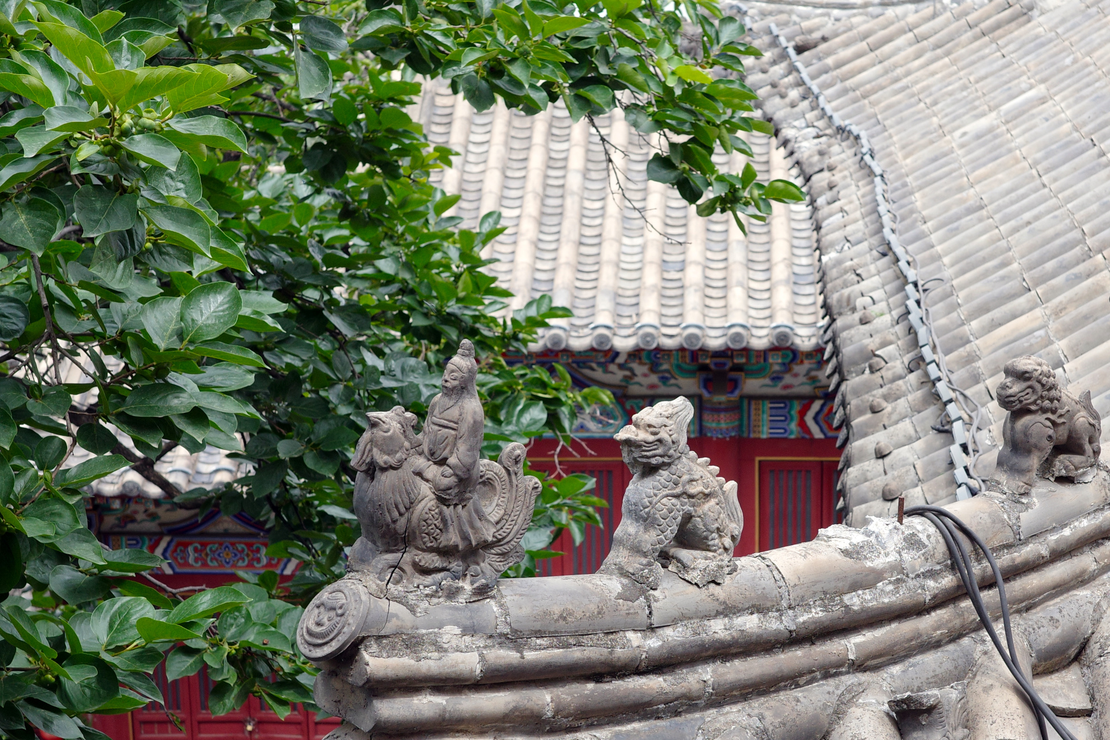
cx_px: 555
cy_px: 370
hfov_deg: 48.5
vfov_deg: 33.4
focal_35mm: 40
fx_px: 1233
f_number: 4.5
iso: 200
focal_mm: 26
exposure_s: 1/320
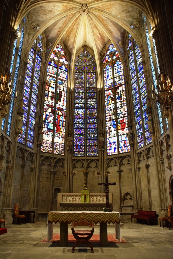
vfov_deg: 67.4
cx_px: 86
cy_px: 130
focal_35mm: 27
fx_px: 195
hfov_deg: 47.9
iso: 1250
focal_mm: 18
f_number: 3.5
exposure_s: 1/60
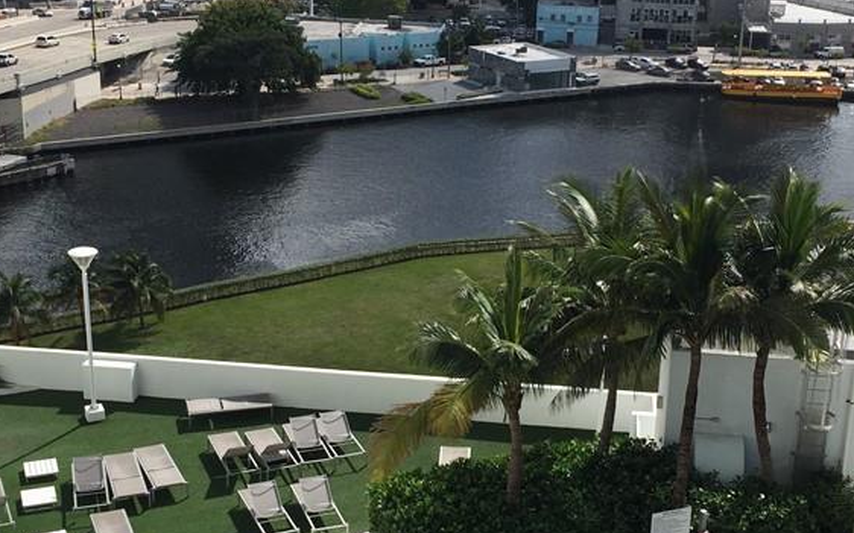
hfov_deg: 36.3
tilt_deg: -20.3
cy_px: 287
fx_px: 1303
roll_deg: -2.6
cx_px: 454
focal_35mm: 56
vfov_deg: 23.1
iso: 32
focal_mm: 4.15
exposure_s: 1/2639
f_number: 2.2
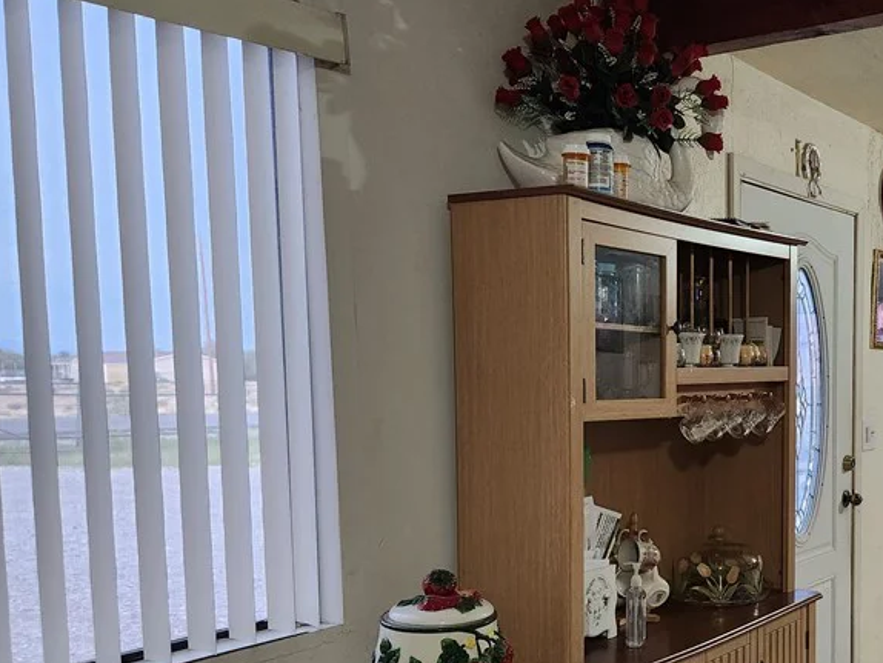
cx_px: 746
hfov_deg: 42.9
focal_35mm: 41
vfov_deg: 34.8
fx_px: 1046
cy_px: 452
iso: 640
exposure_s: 1/120
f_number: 1.8
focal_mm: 5.4
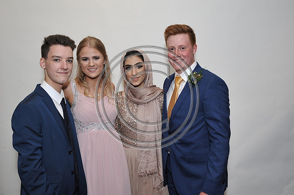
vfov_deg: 31.9
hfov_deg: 46.4
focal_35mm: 42
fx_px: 343
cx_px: 147
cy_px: 98
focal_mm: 42
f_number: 8
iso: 1000
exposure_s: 1/60
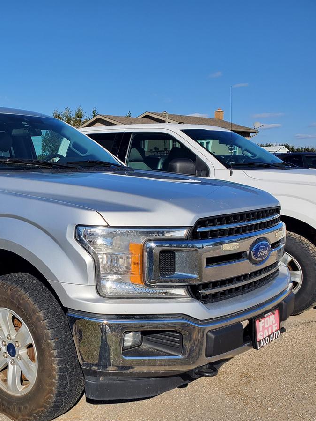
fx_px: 450
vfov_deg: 50.1
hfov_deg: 36.0
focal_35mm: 37
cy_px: 215
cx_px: 23
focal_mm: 4.3
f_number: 2.4
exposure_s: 1/1930
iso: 50
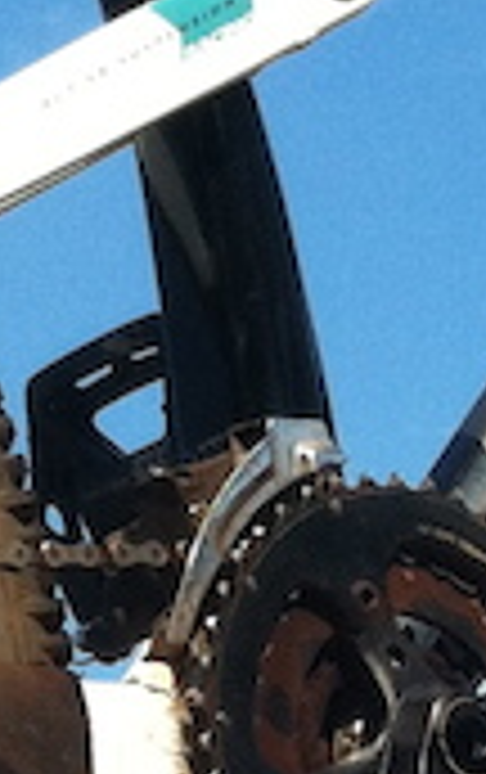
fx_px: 4647
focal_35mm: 220
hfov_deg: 6.0
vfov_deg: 9.4
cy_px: 922
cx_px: 317
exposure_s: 1/1269
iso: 80
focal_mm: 3.85
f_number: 2.8
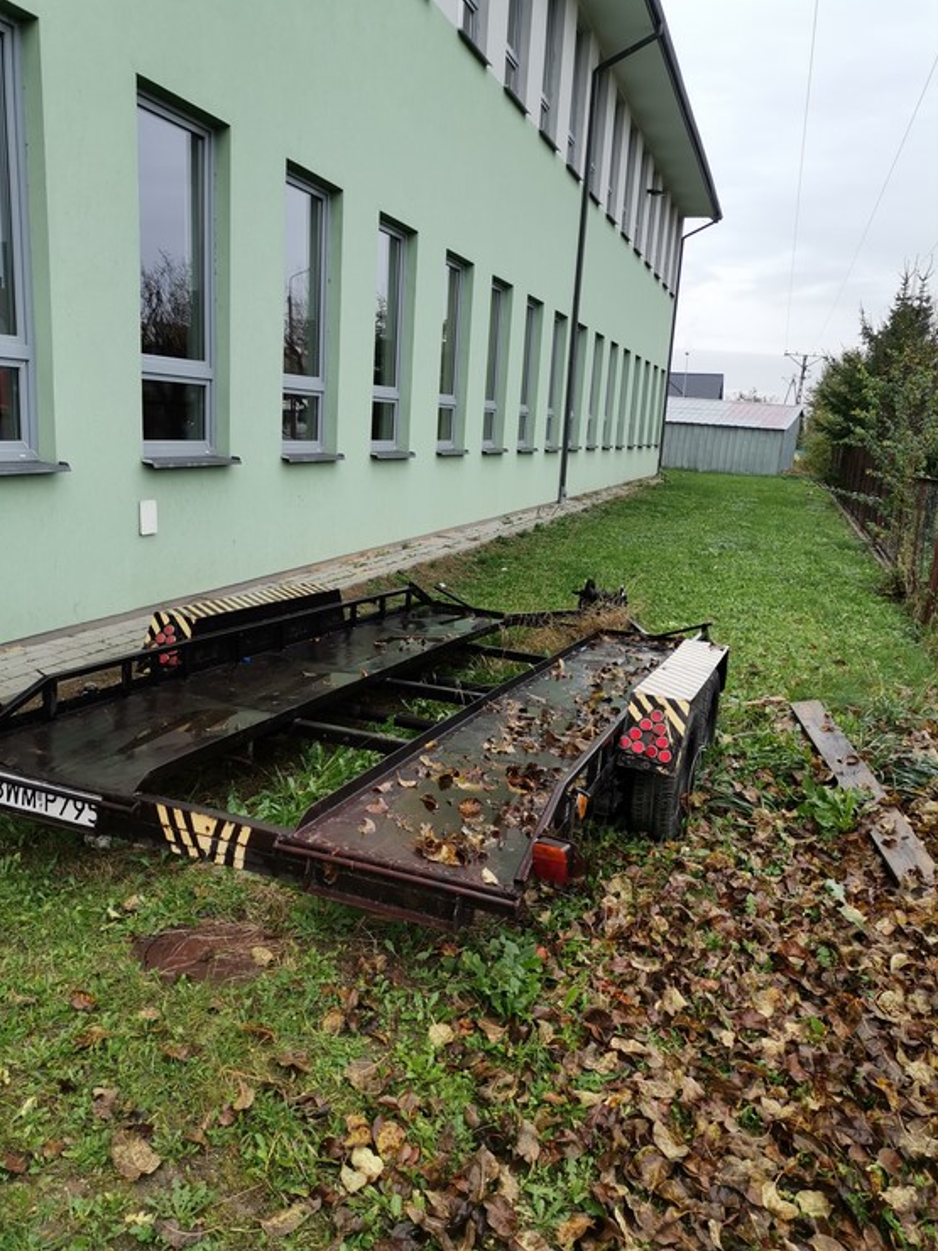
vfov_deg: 65.3
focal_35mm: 27
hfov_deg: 51.3
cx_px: 455
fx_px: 976
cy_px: 631
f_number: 1.8
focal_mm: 4.75
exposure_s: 1/110
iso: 50
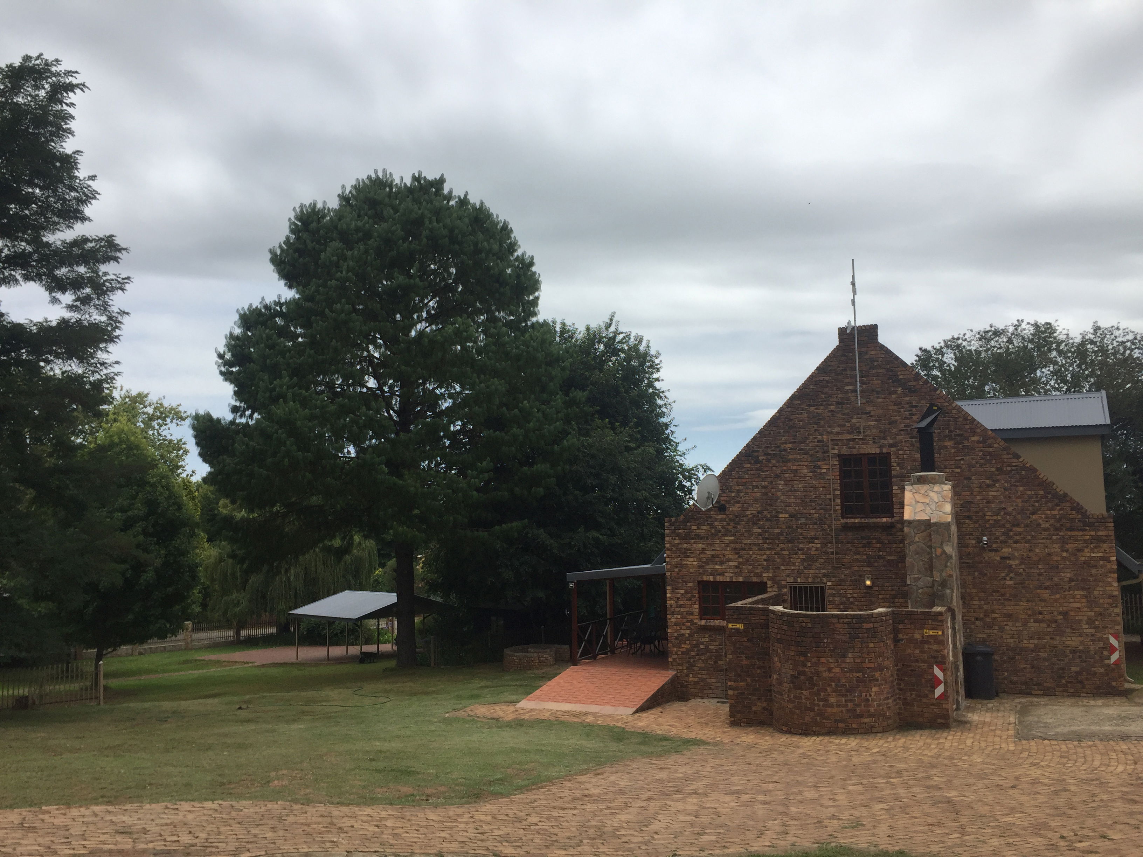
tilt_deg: +6.5
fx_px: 958
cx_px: 572
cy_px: 428
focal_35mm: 29
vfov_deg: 48.2
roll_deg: -0.6
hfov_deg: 61.7
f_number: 2.2
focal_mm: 4.15
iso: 32
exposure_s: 1/2639
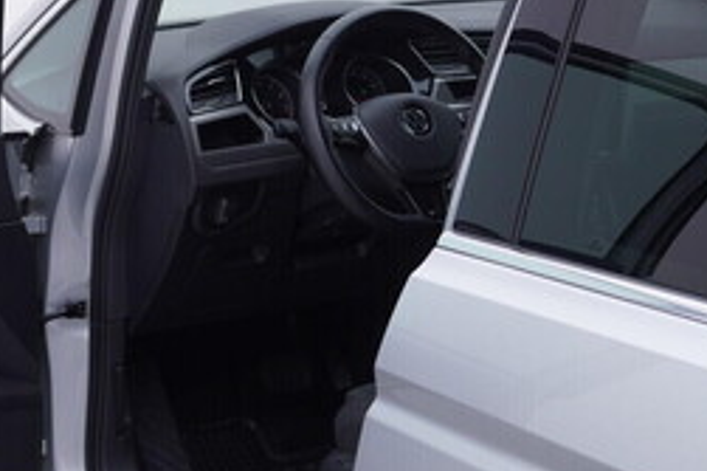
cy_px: 258
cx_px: 169
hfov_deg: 25.4
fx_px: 1550
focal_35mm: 79
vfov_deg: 17.2
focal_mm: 24
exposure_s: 1/80
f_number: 4
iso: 125
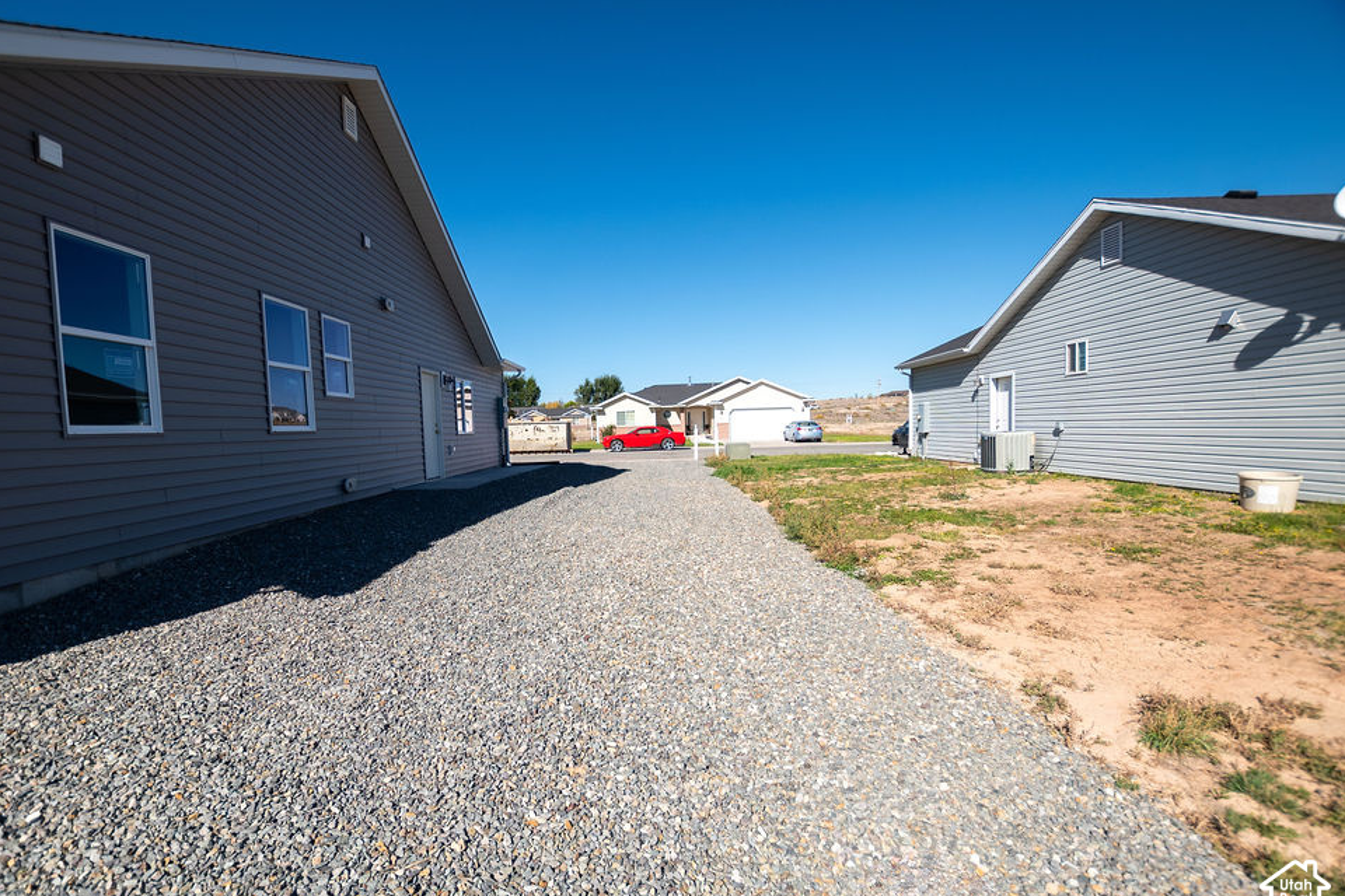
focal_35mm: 16
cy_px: 464
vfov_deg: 73.7
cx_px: 635
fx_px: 598
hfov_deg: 96.6
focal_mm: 10
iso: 100
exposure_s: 1/1600
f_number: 4
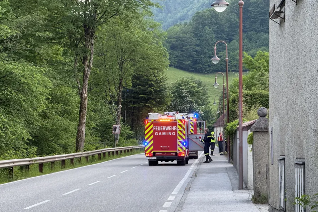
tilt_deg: +1.9
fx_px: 1113
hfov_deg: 16.3
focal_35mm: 126
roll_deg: +0.0
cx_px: 159
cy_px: 119
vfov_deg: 10.9
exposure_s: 1/99
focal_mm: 15.66
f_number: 2.8
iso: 160
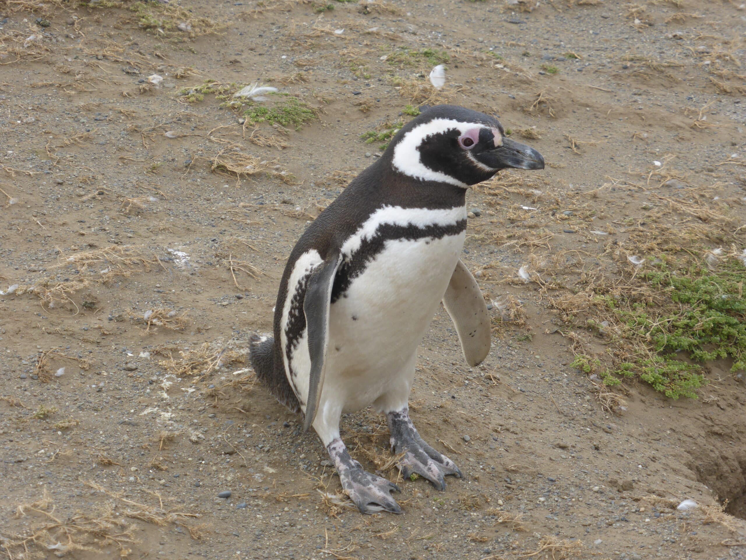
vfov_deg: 10.2
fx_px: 3125
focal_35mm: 145
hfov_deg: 13.6
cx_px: 373
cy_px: 280
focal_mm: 25.9
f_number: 5.4
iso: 100
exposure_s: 1/160
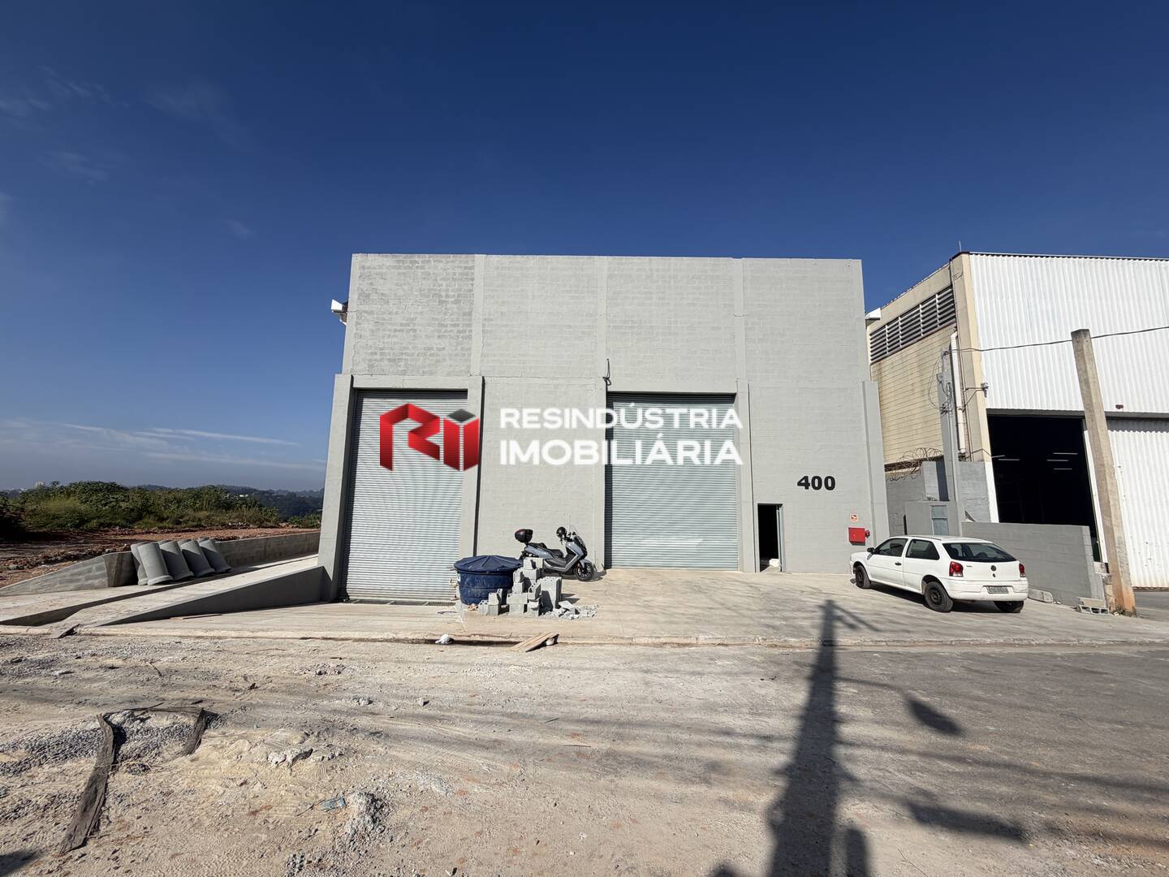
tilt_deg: +8.4
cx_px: 584
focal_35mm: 14
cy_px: 438
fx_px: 473
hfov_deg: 102.1
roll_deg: -1.3
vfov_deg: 85.7
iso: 20
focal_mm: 2.22
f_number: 2.2
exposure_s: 1/1368
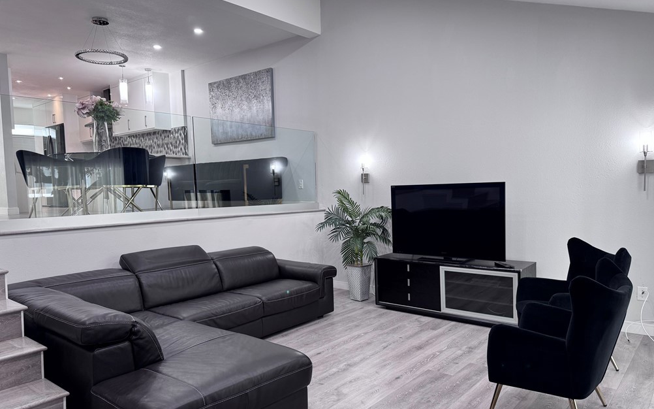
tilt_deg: -5.0
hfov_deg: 70.4
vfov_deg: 47.5
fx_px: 463
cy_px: 225
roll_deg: +0.6
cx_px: 324
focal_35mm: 26
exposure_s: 1/60
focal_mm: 6.76
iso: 125
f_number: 1.78
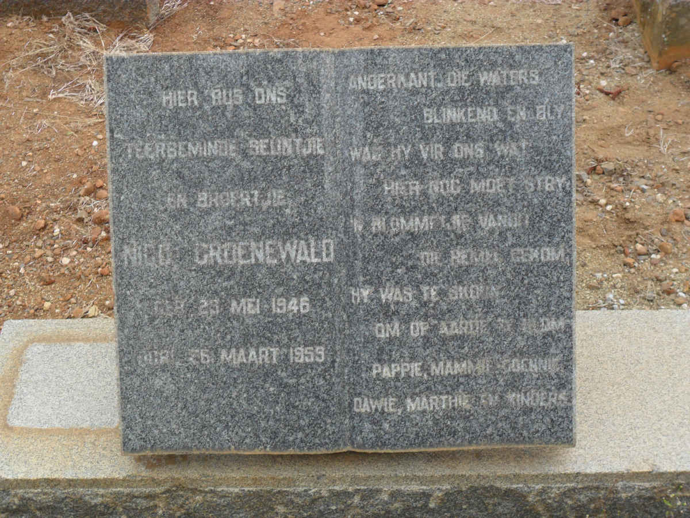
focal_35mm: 52
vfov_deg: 28.0
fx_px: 1037
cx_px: 345
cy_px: 259
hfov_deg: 36.8
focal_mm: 9.3
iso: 100
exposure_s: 1/180
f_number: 5
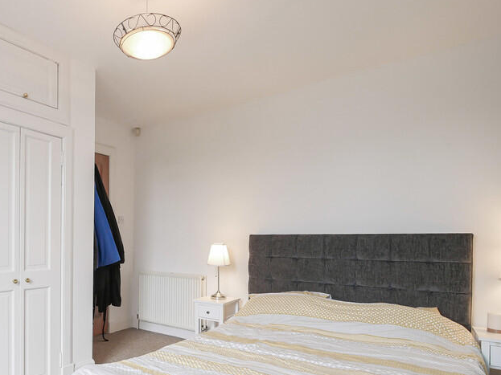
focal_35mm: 23
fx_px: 333
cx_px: 143
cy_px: 252
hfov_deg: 70.3
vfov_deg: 57.5
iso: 500
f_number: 4
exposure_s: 1/60
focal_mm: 7
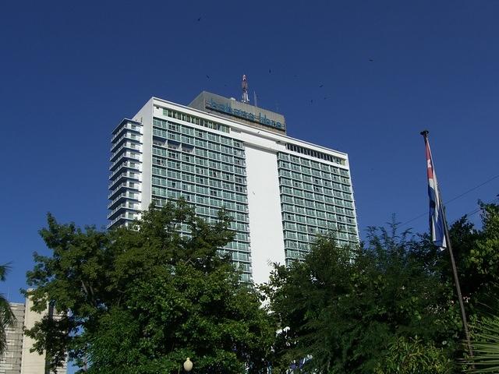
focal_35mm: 38
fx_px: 548
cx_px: 250
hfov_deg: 49.0
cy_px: 187
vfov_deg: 37.7
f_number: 8
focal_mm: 7.9
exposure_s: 1/400
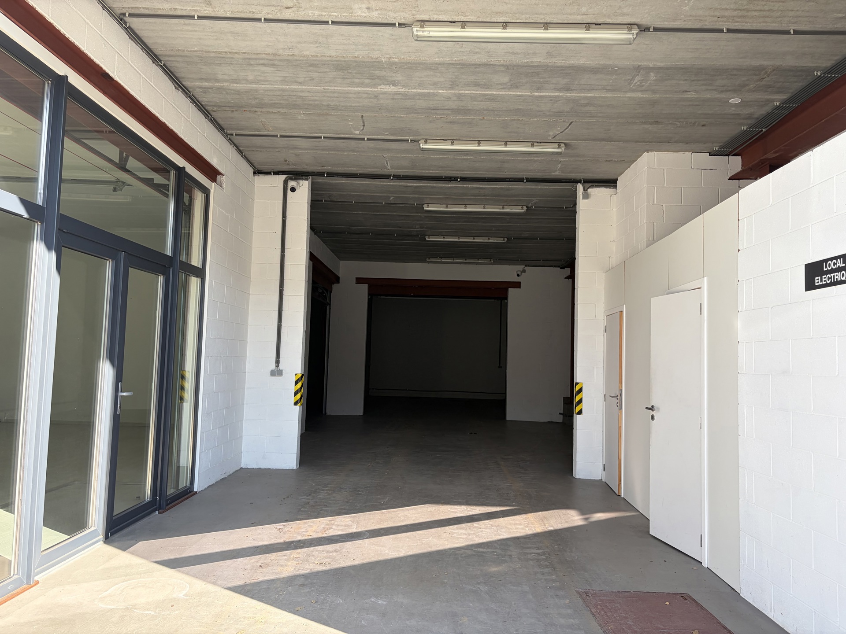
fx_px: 635
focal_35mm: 26
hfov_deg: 67.3
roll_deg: -1.3
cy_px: 317
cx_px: 423
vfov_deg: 53.1
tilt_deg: +3.9
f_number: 1.6
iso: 64
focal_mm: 5.96
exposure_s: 1/444
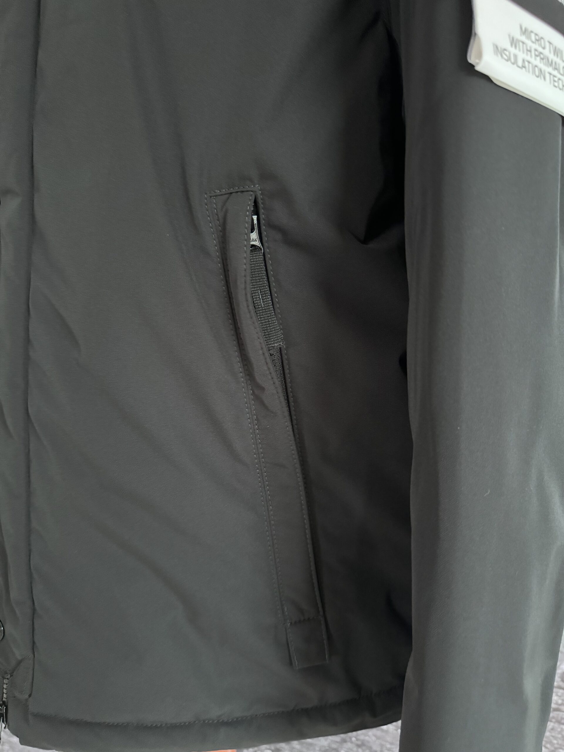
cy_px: 376
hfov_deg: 56.8
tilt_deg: -12.9
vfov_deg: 71.6
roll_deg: -1.0
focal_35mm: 24
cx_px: 282
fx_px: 521
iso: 1600
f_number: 1.78
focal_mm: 6.76
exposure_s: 1/30
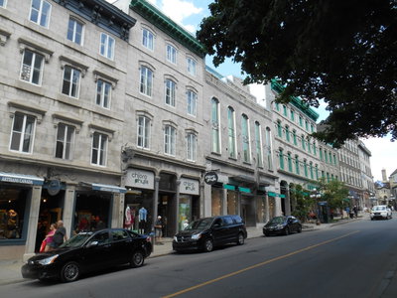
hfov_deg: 67.3
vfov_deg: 53.1
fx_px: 298
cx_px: 198
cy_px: 149
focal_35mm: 26
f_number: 3.4
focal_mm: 4.7
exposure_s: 1/250
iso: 80
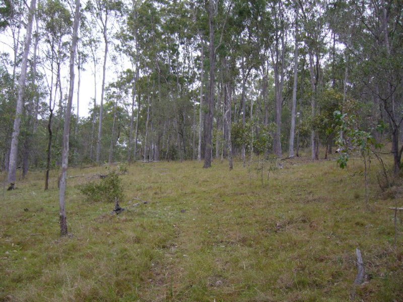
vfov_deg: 40.7
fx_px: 407
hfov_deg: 52.6
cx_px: 202
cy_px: 151
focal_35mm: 35
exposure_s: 1/80
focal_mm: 5.8
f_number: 2.8
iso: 80
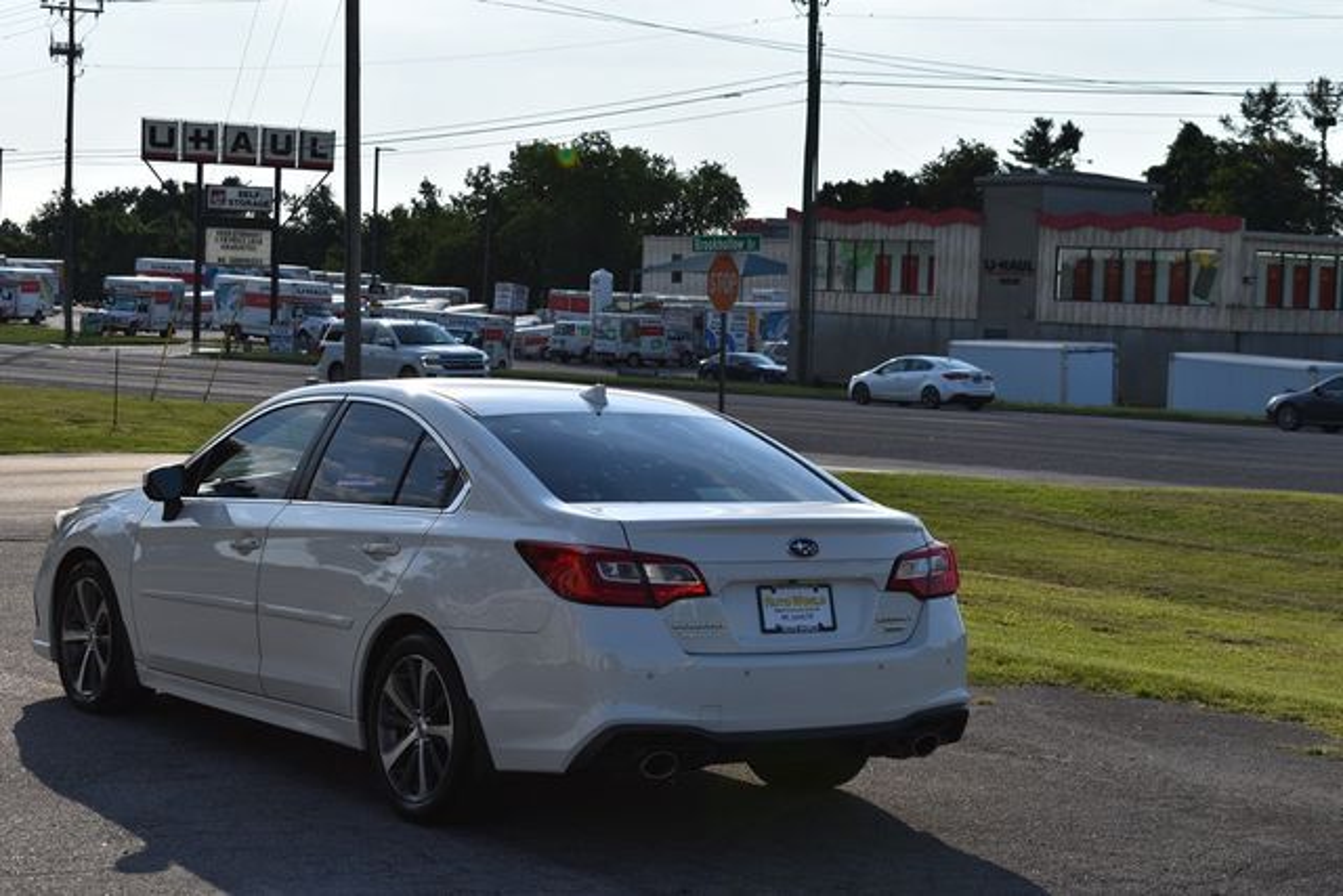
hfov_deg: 28.1
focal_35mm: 72
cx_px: 672
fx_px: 2686
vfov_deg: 18.9
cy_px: 448
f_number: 9
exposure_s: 1/320
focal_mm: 48
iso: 100
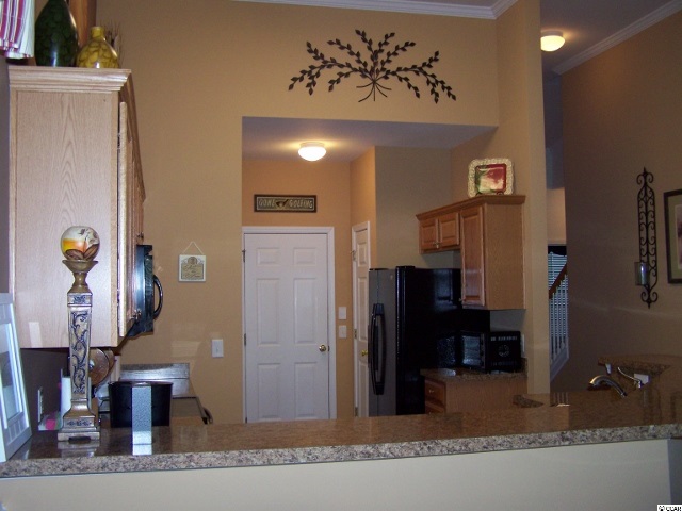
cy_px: 256
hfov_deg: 49.0
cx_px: 341
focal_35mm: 38
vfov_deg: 37.7
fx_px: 749
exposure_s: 1/60
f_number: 2.8
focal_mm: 6.3
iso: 160
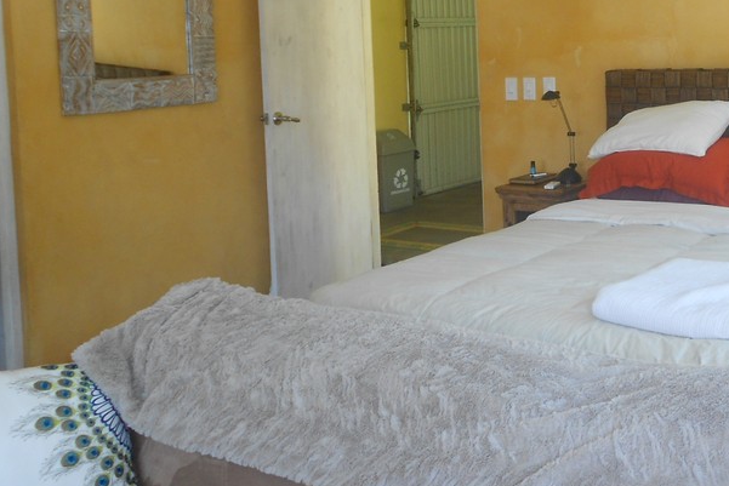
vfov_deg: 27.3
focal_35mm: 48
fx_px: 972
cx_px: 568
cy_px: 68
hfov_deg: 39.7
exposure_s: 1/30
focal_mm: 4.6
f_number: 3.2
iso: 80
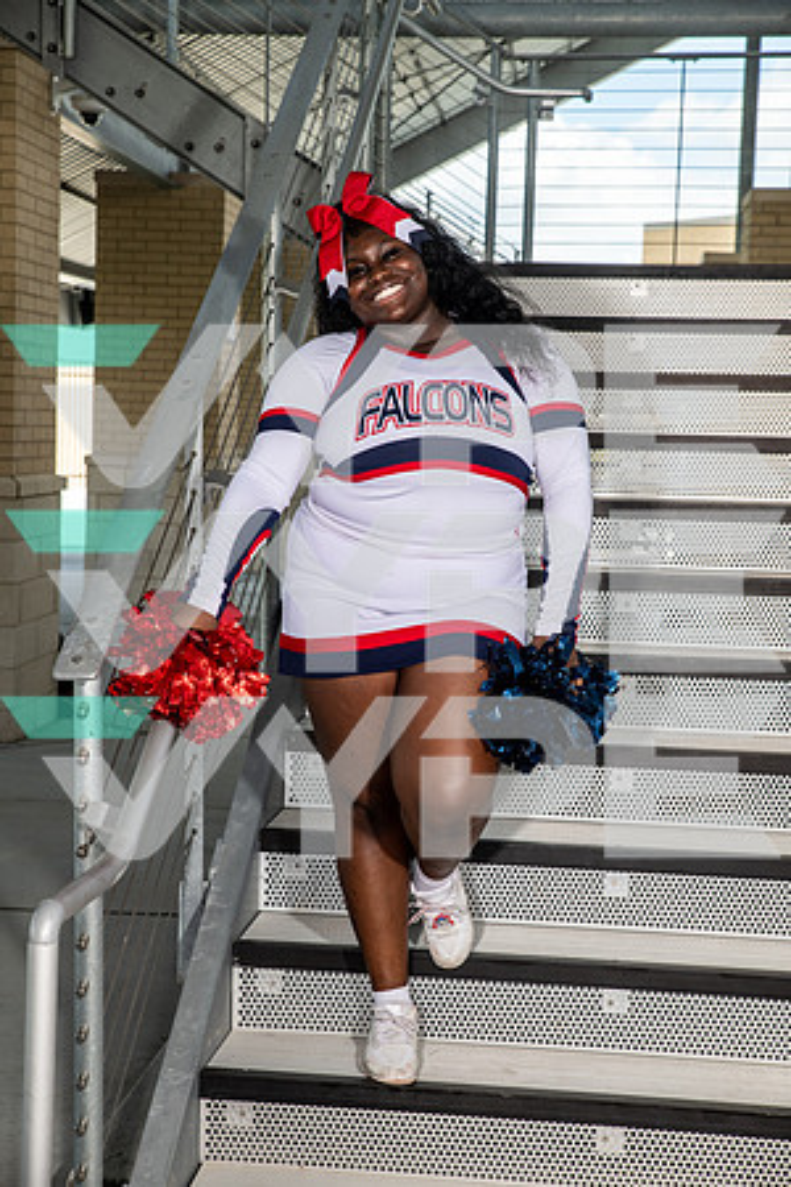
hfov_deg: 20.9
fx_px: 2142
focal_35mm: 65
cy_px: 594
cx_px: 396
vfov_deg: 31.0
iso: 200
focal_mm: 65
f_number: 7.1
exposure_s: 1/320
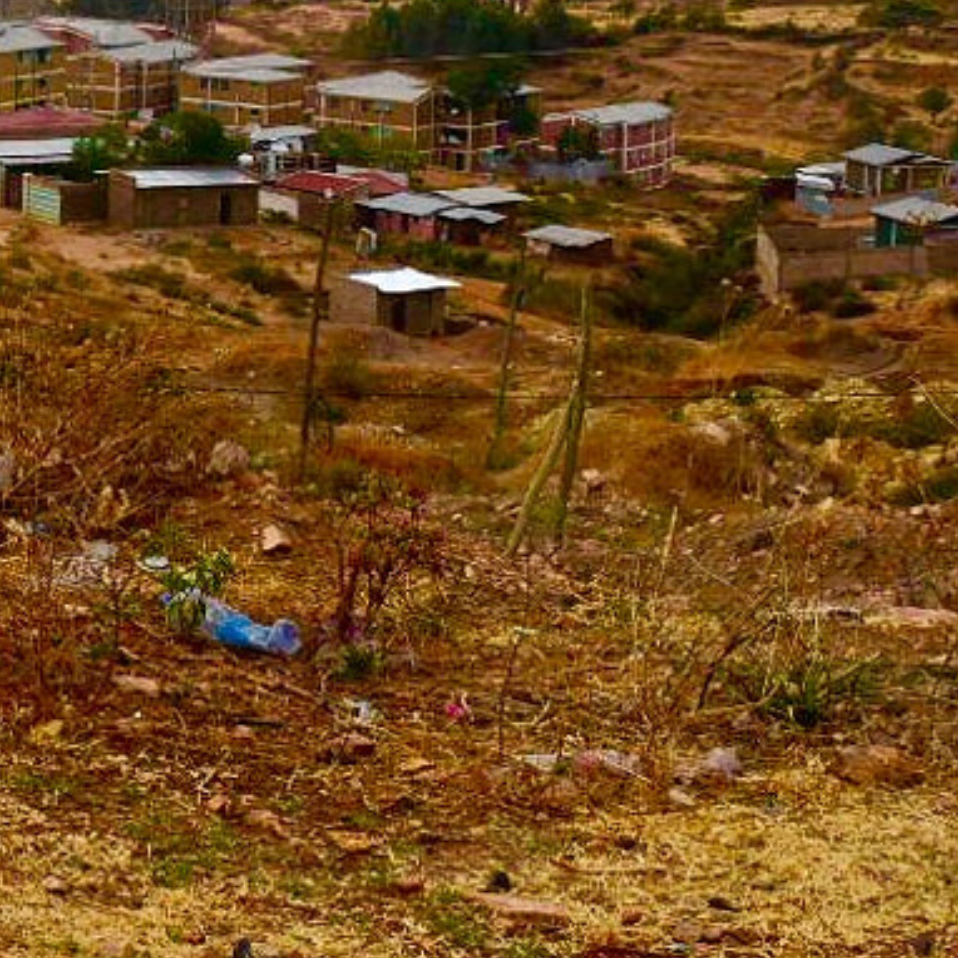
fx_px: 3006
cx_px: -3
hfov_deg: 17.7
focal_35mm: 96
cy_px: 102
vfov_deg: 17.8
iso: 200
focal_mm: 18
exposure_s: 1/500
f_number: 8
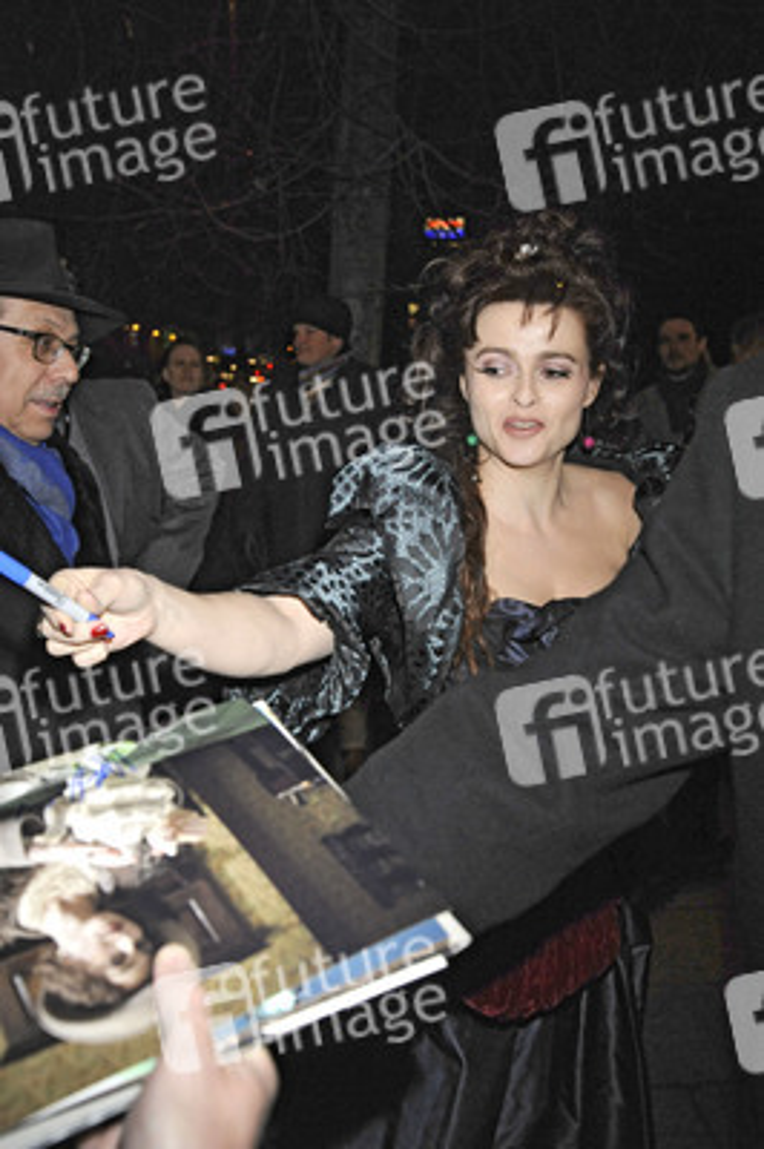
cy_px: 574
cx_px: 382
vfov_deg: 54.5
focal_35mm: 35
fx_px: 1116
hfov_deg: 37.8
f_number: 6.3
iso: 3200
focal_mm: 35
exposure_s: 1/200
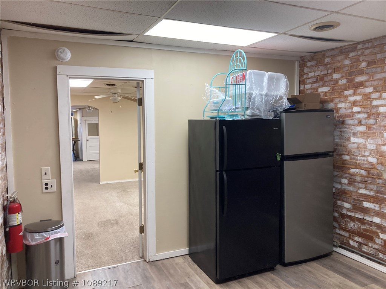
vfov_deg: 49.7
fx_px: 312
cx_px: 193
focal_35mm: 28
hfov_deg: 63.4
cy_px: 144
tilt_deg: -4.9
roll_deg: +0.0
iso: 50
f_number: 1.8
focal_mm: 3.99
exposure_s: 1/60
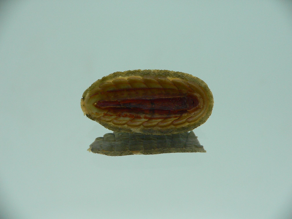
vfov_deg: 40.7
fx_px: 295
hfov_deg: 52.6
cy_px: 110
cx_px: 146
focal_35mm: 35
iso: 100
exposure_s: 1/60
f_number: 2.8
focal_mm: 4.6
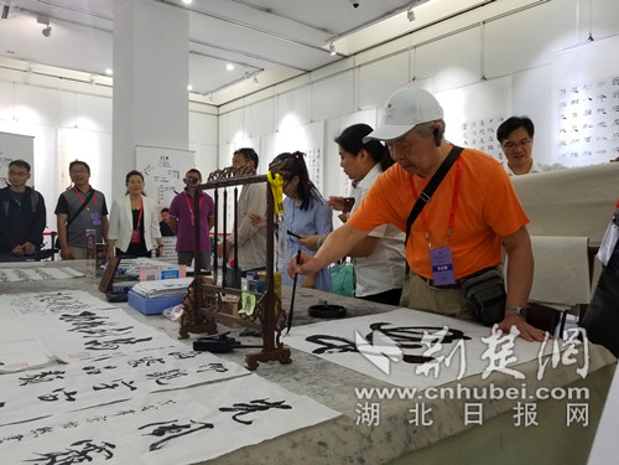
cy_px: 232
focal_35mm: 26
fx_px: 465
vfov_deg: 53.1
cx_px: 310
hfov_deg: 67.3
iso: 125
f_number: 1.7
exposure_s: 1/50
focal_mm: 4.25
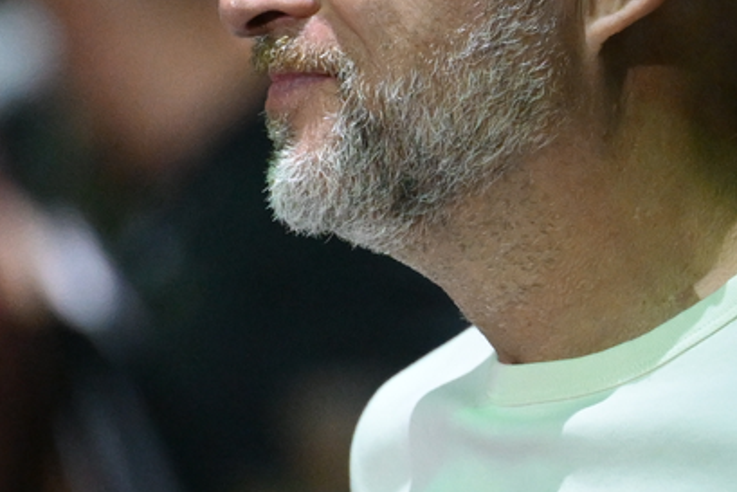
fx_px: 24308
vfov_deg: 1.2
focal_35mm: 1187
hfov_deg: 1.7
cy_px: 223
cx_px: 398
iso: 3200
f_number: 2.8
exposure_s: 1/400
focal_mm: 200
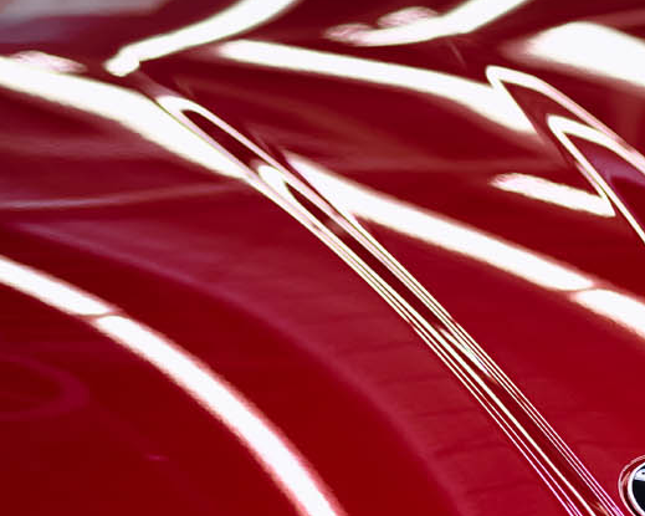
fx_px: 5630
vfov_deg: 5.2
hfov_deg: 6.5
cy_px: 780
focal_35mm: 295
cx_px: 636
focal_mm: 85
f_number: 2
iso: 110
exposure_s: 1/200
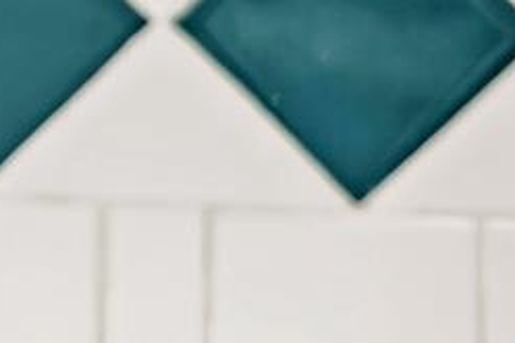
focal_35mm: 351
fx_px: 5018
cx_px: -1032
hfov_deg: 5.5
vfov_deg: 3.9
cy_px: -291
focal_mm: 58
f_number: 1.8
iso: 64
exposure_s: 1/100
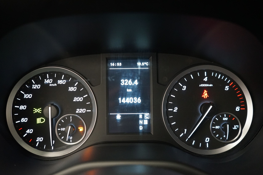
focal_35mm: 30
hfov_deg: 61.9
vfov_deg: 43.6
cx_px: 132
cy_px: 88
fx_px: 219
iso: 4000
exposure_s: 1/60
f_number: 3.5
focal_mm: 30
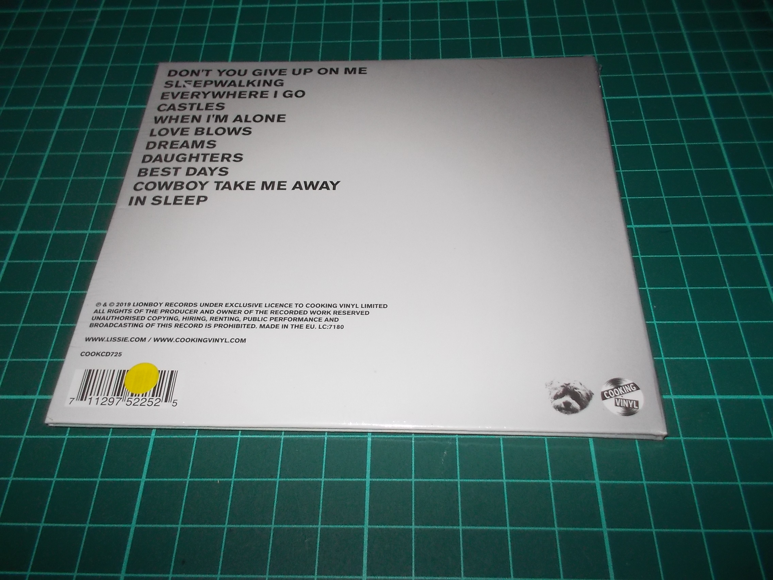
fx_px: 648
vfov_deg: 48.2
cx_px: 386
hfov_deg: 61.7
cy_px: 290
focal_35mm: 29
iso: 200
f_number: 3.3
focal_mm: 4.1
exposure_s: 1/30
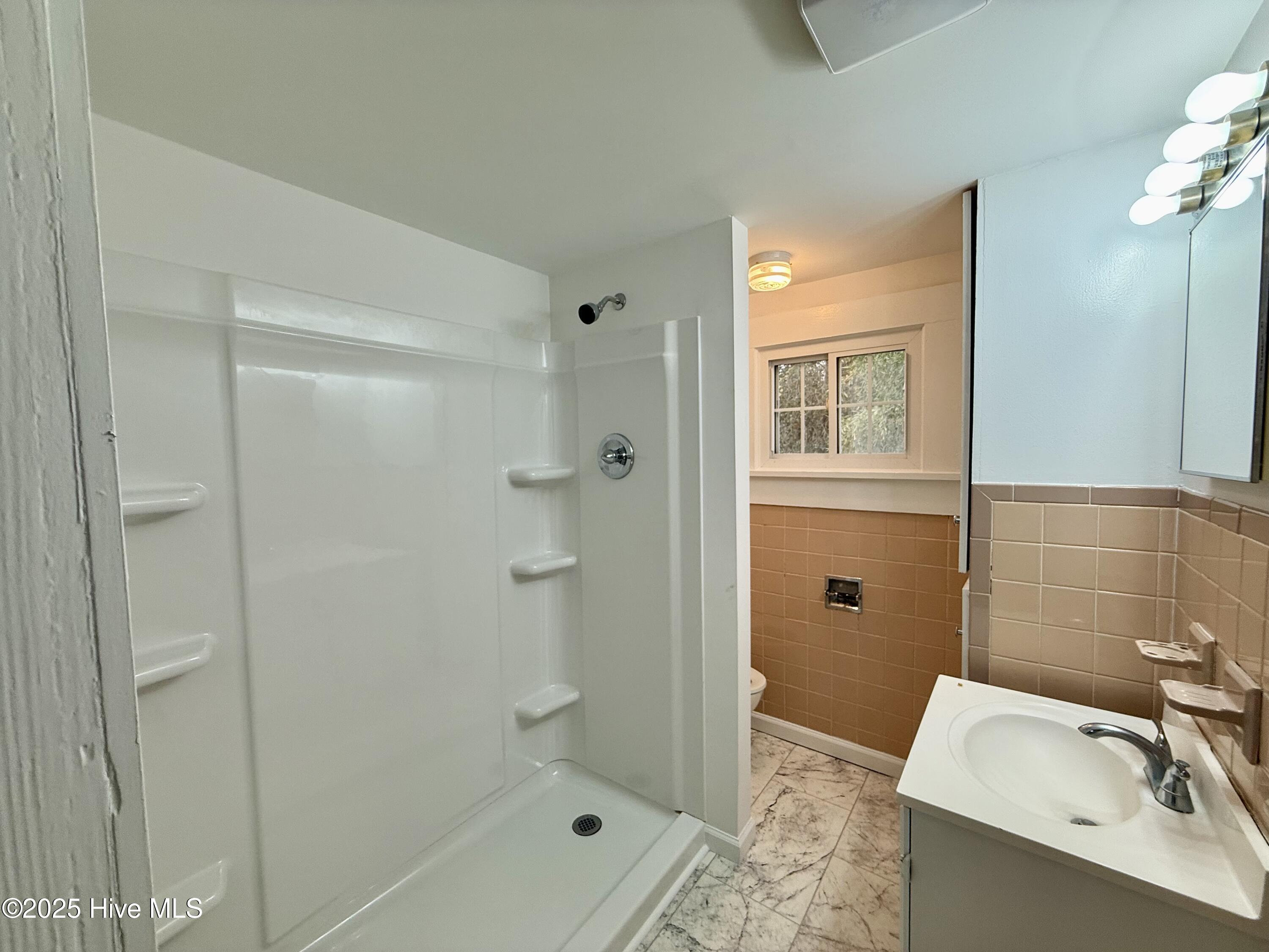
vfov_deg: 85.7
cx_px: 634
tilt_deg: -3.7
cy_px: 476
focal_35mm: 14
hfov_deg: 102.1
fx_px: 513
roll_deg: +1.9
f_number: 2.2
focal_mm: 2.22
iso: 64
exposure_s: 1/120
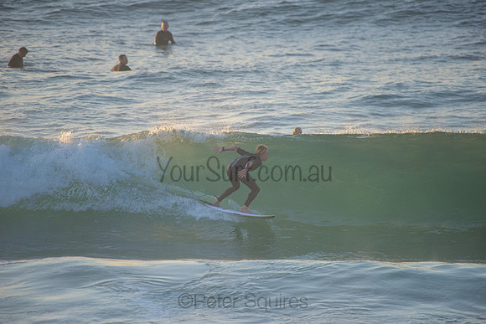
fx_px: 6751
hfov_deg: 4.1
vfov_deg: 2.8
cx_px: 243
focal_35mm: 500
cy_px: 162
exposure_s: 1/2000
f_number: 5.6
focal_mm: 500
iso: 1000
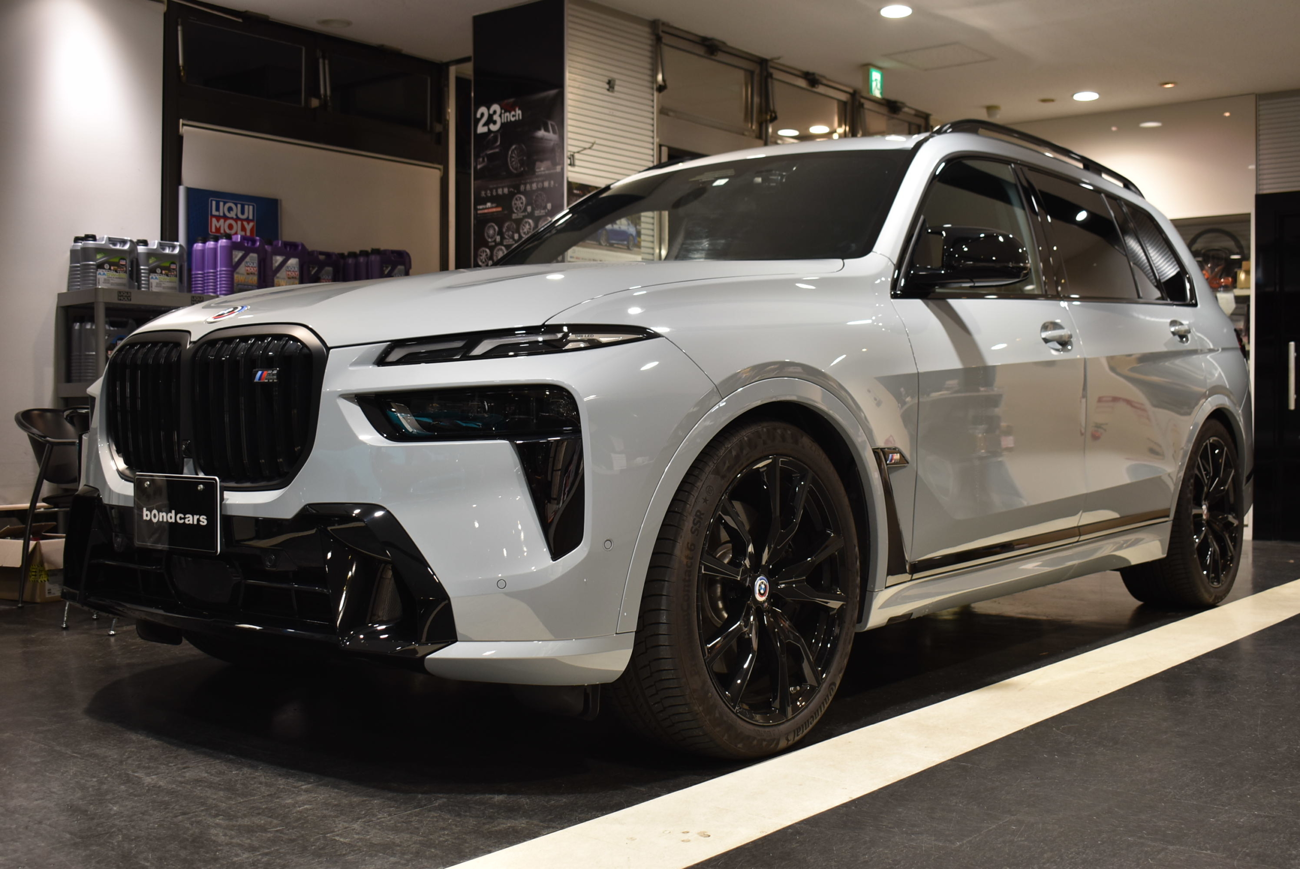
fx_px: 1355
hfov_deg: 51.3
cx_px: 650
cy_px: 434
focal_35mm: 38
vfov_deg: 35.6
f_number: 4
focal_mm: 25
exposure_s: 1/40
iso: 280
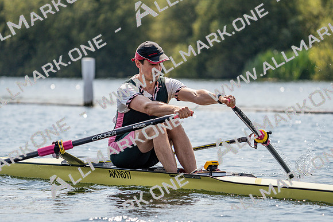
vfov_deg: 5.3
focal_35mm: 259
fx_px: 2396
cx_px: 166
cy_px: 111
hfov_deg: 7.9
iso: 160
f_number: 5.6
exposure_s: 1/1600
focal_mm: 259
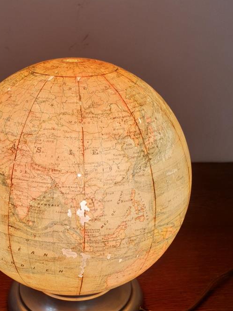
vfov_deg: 45.9
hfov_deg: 35.4
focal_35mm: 40
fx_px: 359
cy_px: 214
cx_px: 68
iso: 50
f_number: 2.4
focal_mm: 4.3
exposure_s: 1/118
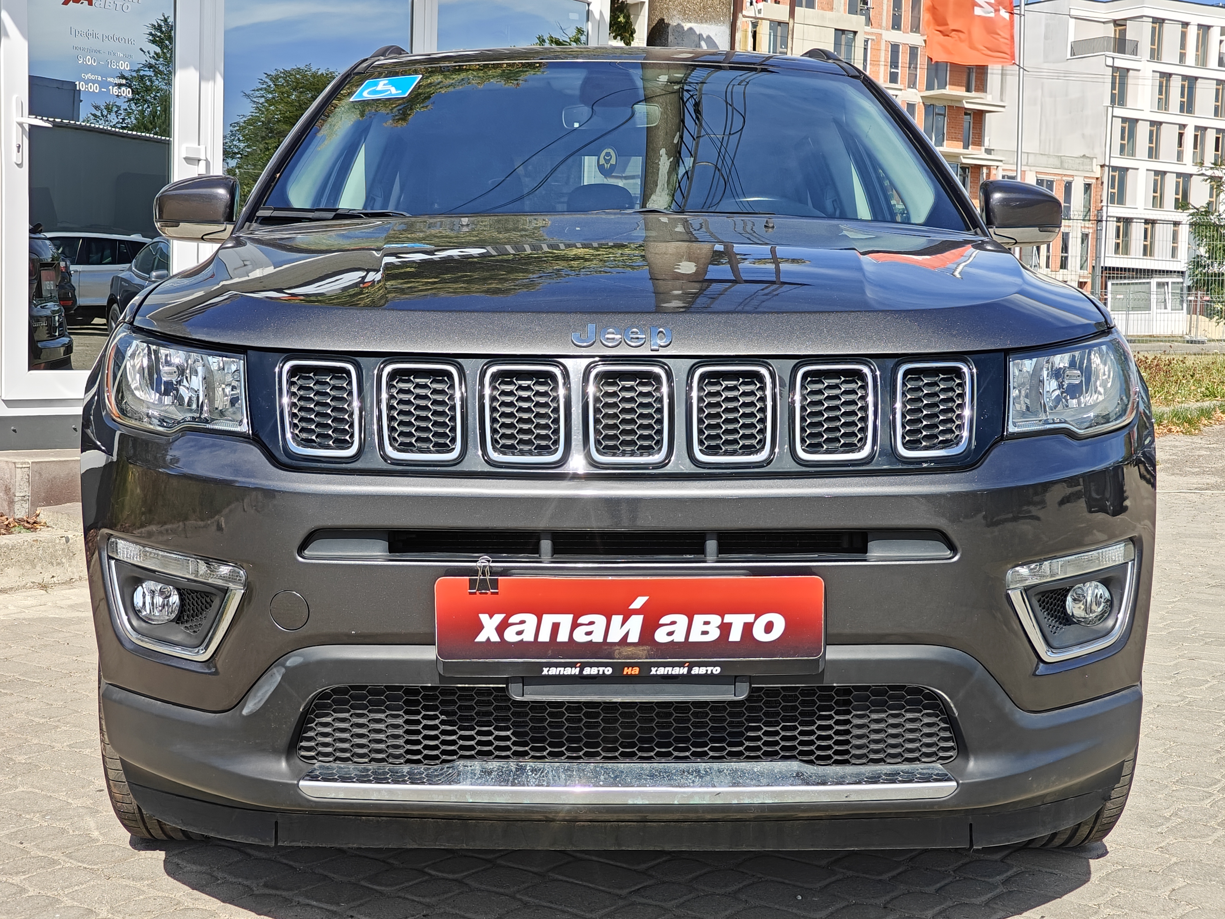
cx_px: 612
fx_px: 1663
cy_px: 460
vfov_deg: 30.9
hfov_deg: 40.4
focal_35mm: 47
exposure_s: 1/1552
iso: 50
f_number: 2
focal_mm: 7.08
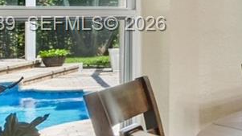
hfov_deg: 15.8
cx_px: 559
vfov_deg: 15.4
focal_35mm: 78
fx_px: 500
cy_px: 25
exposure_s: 1/6
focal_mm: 14
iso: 200
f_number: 9
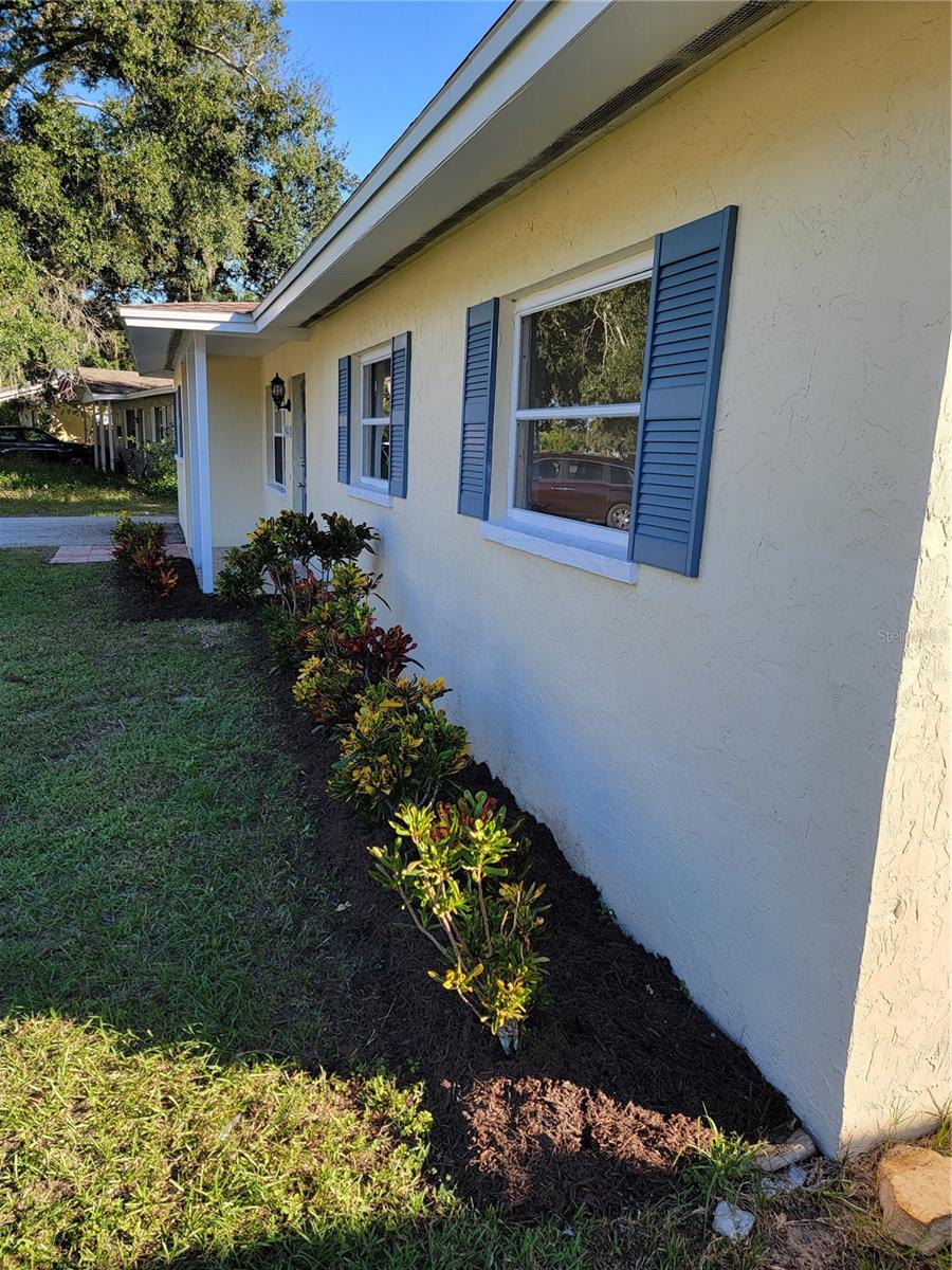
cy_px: 635
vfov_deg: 71.6
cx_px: 476
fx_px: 880
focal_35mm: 24
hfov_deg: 56.8
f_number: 1.8
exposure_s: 1/228
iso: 16
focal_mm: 6.7
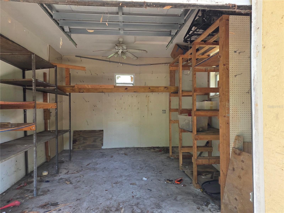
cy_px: 106
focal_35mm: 23
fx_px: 189
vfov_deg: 58.9
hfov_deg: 73.9
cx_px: 142
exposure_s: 1/180
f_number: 1.7
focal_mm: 6.3
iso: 125
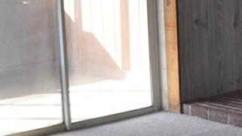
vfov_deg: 9.6
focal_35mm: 126
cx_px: 357
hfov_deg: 15.7
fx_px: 808
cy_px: 23
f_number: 4
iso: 560
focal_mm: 24
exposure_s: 1/125
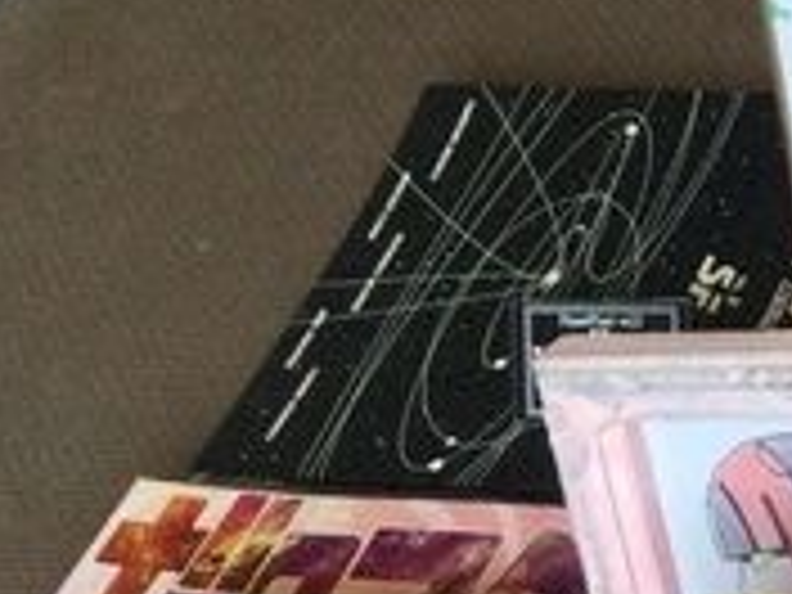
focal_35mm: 135
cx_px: 1606
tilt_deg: -48.3
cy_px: 400
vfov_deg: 11.0
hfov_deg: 12.7
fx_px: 3089
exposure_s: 1/30
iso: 32
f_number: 2.4
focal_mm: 3.3
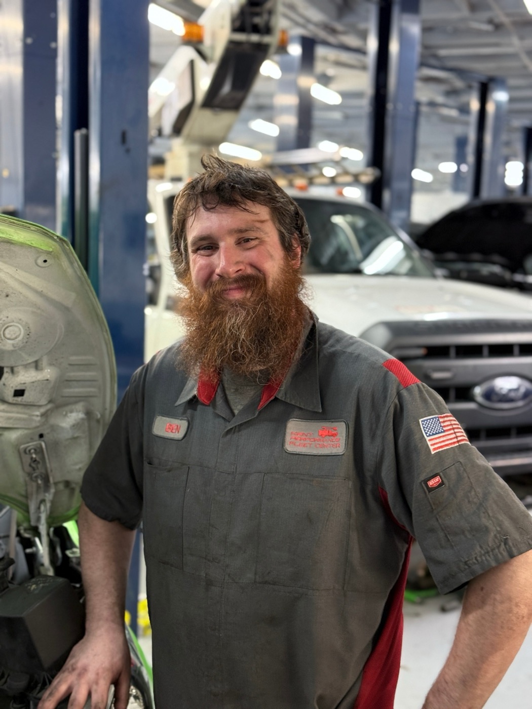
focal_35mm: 48
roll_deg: -3.5
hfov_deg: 30.3
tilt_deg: -9.7
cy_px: 354
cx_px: 266
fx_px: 984
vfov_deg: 39.7
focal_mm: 6.76
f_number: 1.78
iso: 250
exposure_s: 1/60
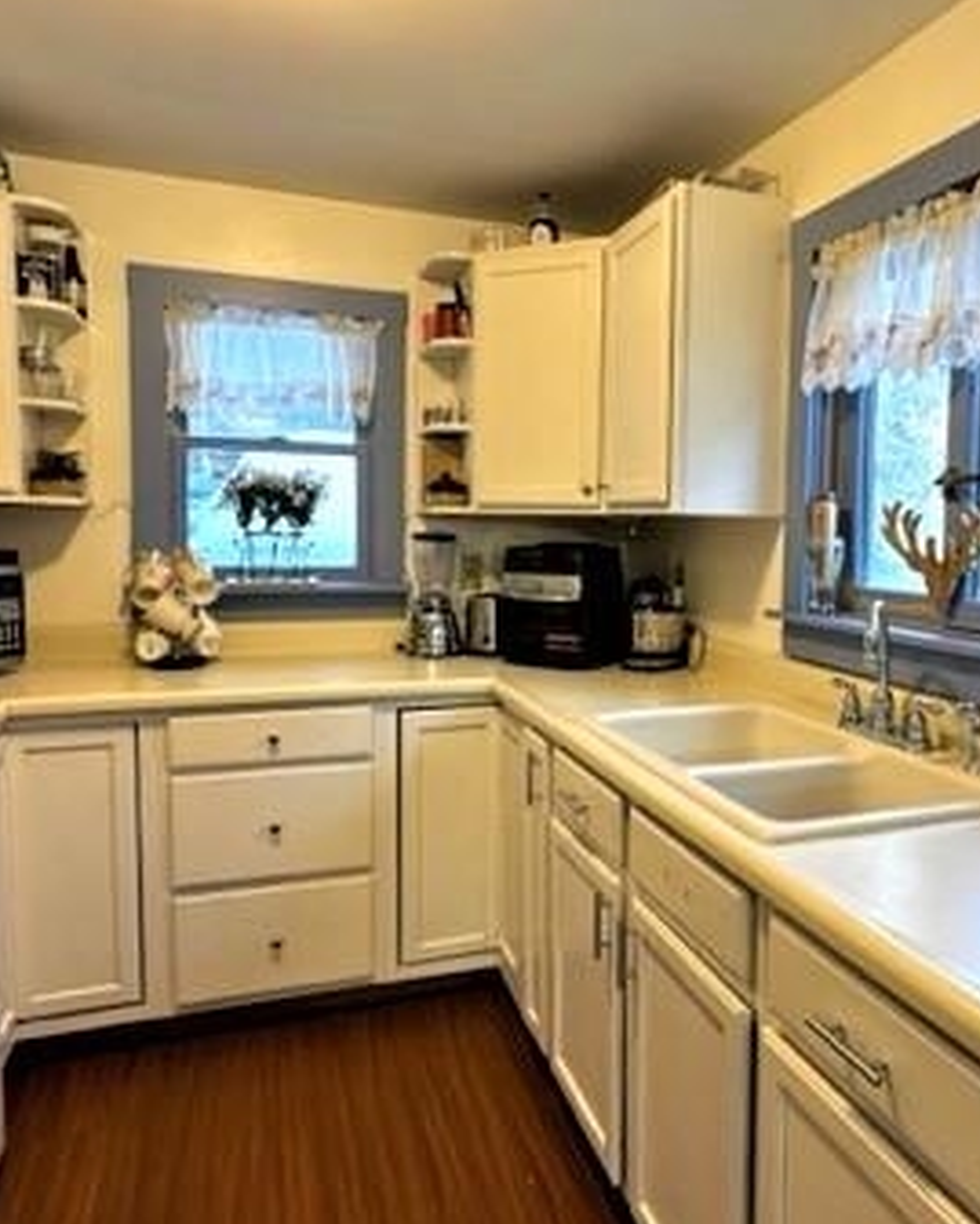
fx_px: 942
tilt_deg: -4.7
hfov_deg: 54.1
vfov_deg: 66.0
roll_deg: -1.2
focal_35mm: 26
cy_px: 601
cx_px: 630
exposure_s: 1/60
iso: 160
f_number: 2.2
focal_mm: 2.22
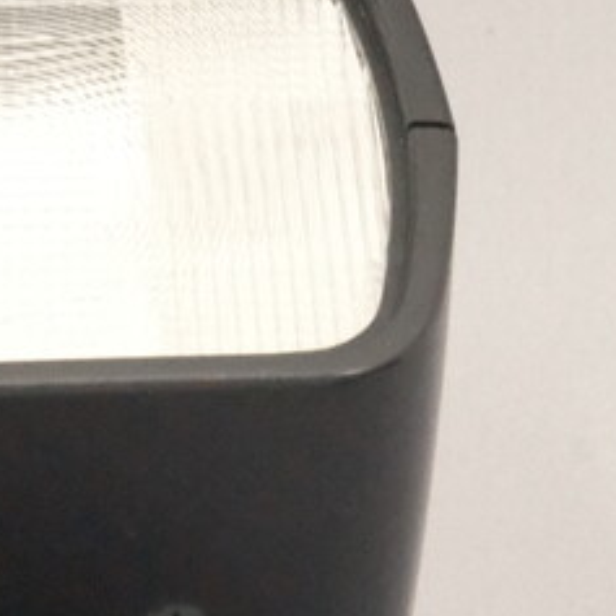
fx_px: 3382
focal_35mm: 168
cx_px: -143
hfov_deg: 10.2
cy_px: 1157
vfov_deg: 9.8
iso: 12800
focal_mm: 26.3
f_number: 18
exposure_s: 1/38
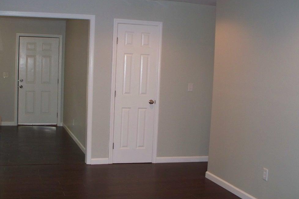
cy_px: 92
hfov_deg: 40.1
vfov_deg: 27.5
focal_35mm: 49
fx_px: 407
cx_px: 113
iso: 200
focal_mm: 7.54
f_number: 2.8
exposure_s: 1/30
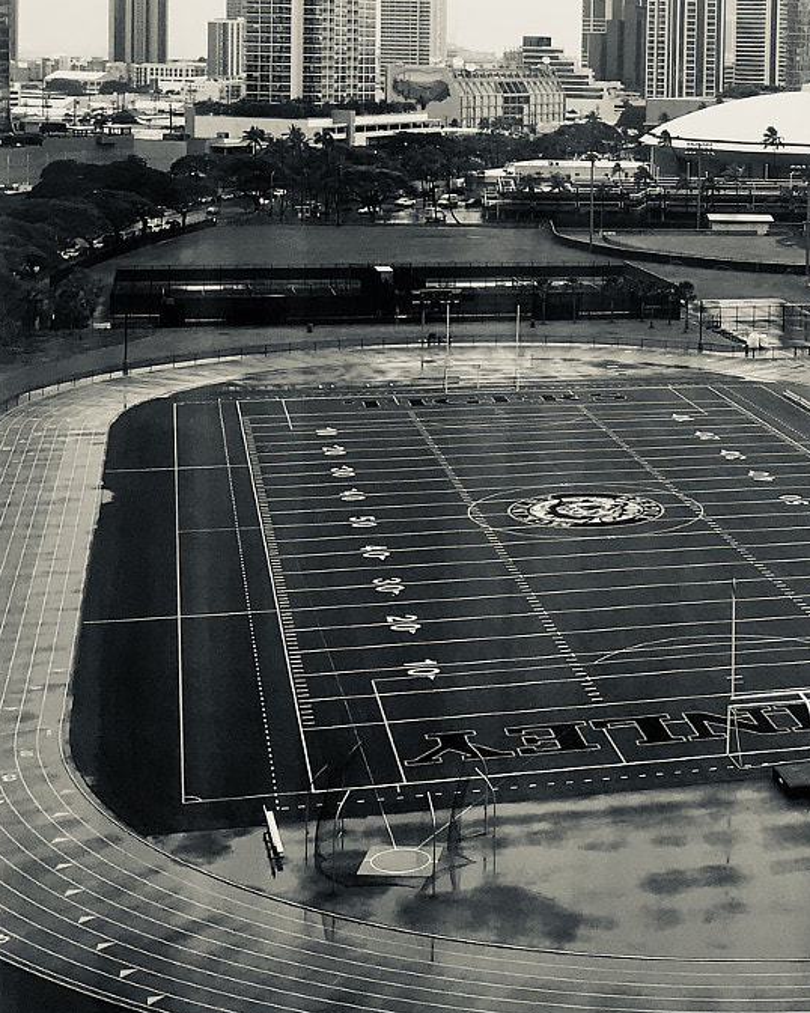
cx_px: 792
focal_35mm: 65
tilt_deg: -2.9
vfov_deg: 28.5
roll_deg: -1.8
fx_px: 1949
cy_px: 188
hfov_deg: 22.6
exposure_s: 1/120
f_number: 1.8
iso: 25
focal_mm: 3.99
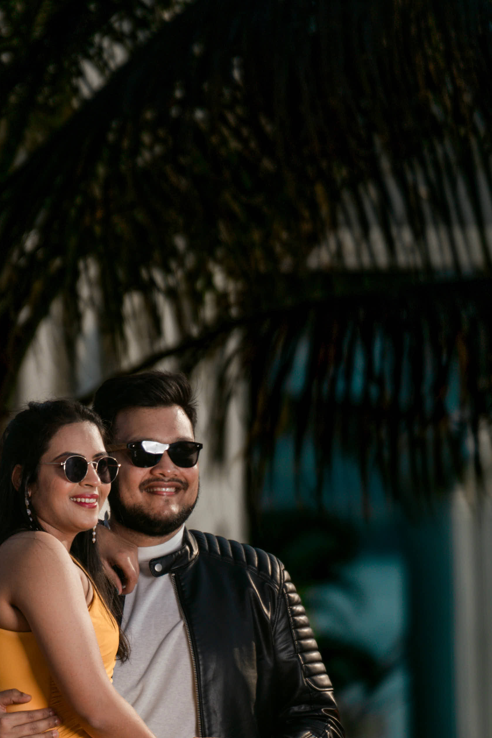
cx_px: 92
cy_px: 729
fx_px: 7277
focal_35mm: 355
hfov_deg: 3.9
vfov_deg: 5.8
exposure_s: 1/3200
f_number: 2.8
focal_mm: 150
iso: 100
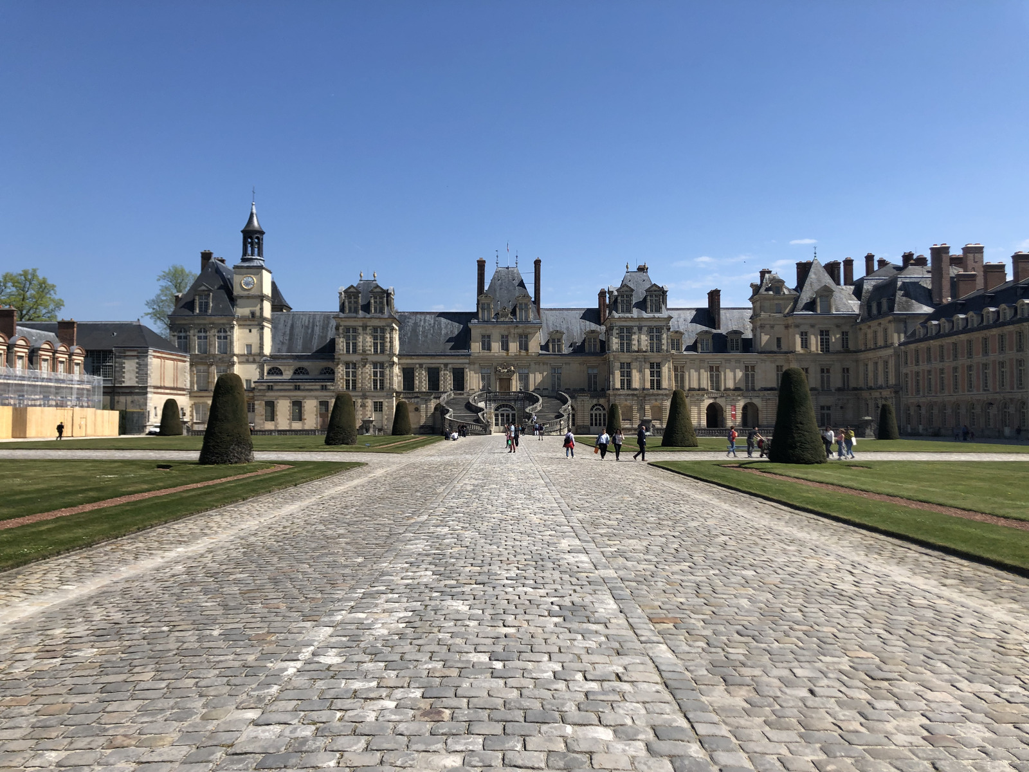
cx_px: 514
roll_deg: +0.8
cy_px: 386
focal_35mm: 28
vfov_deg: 49.7
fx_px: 832
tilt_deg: +2.3
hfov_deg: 63.4
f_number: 1.8
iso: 20
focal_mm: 4
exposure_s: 1/2558
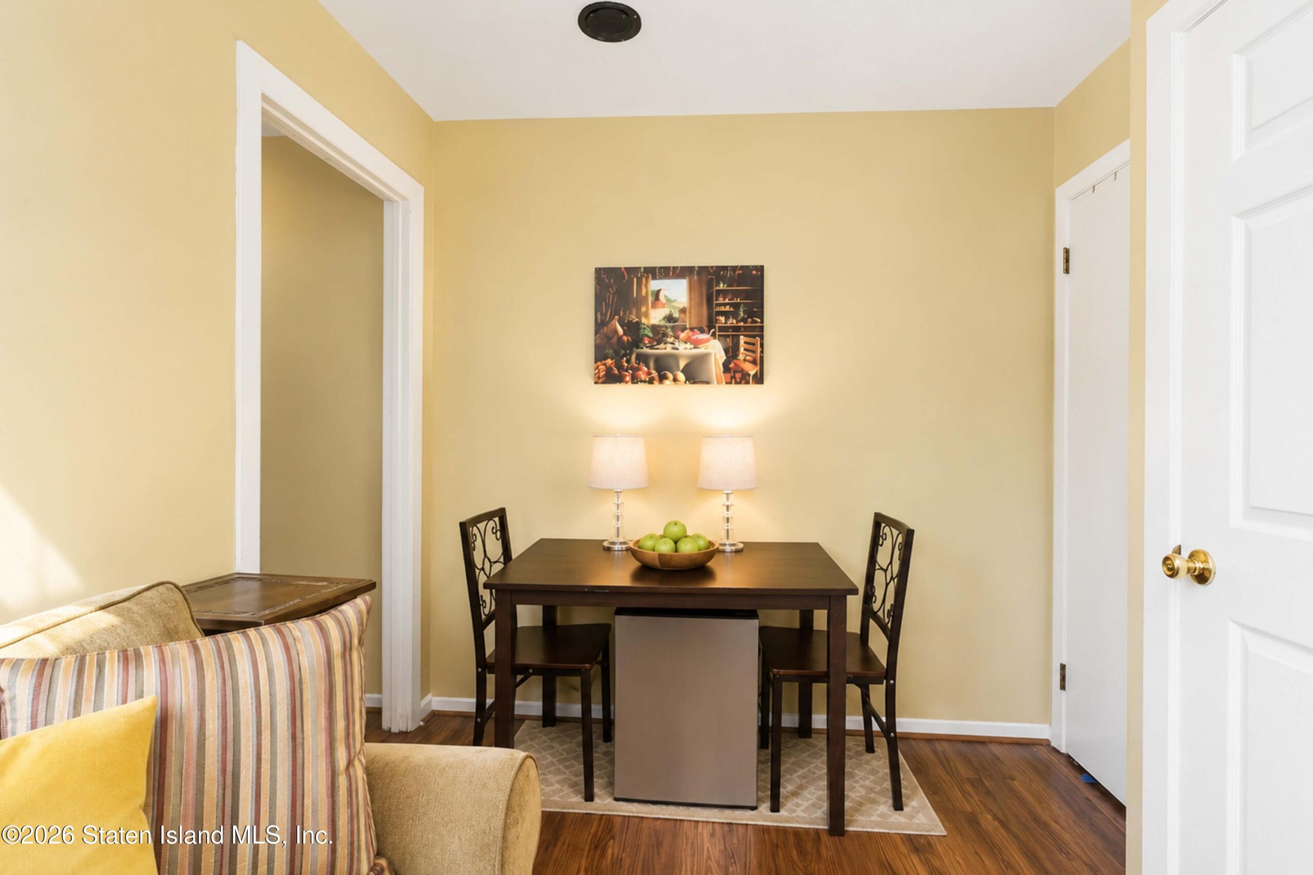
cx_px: 656
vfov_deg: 77.3
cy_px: 438
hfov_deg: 100.4
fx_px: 547
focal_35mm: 15
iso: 2000
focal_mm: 10
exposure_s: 1/60
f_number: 8
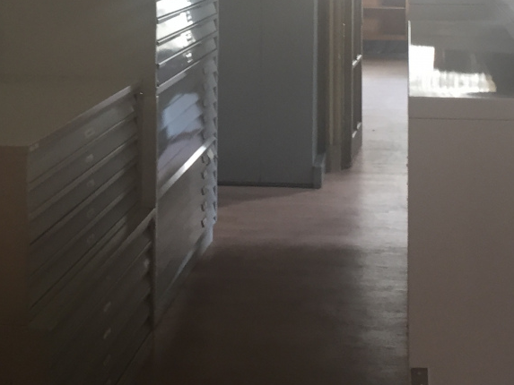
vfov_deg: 17.8
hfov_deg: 24.1
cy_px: 3
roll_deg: -0.9
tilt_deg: -5.2
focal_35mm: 81
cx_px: 231
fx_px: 1203
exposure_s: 1/33
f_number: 2.2
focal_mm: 4.15
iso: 100
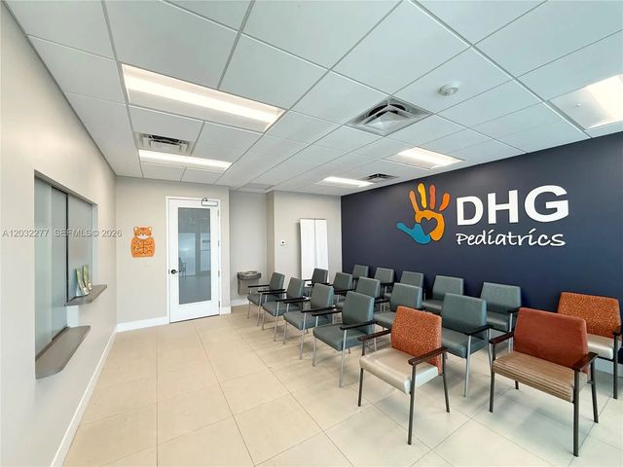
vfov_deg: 85.7
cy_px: 234
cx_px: 312
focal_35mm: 14
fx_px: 252
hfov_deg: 102.1
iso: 80
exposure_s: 1/99
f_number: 2.2
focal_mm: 2.22
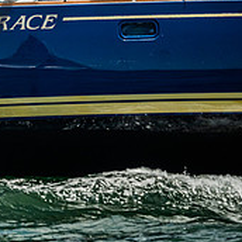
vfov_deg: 2.3
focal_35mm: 773
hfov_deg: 2.3
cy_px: -19
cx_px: -153
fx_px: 6114
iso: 320
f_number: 5.6
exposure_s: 1/800
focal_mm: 270
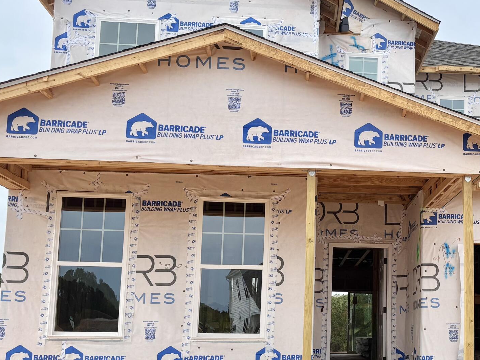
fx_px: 763
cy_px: 223
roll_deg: -1.4
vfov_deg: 26.5
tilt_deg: +7.5
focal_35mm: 55
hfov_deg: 34.0
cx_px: 379
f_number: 1.6
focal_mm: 5.96
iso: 50
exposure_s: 1/3021
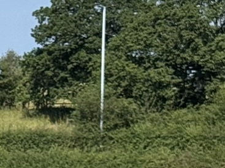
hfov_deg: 6.8
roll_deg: +1.0
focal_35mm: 268
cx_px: -383
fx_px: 1741
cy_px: 205
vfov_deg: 5.5
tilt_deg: -3.7
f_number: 1.78
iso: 64
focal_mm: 6.76
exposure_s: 1/3425
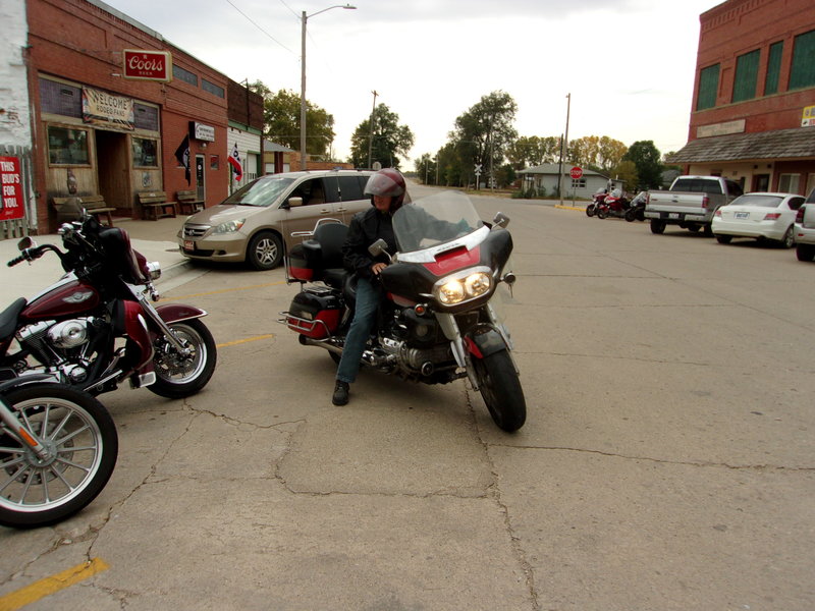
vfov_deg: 51.4
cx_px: 408
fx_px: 636
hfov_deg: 65.3
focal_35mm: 27
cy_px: 306
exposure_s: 1/56
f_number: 10.4
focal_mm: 4.9
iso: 80
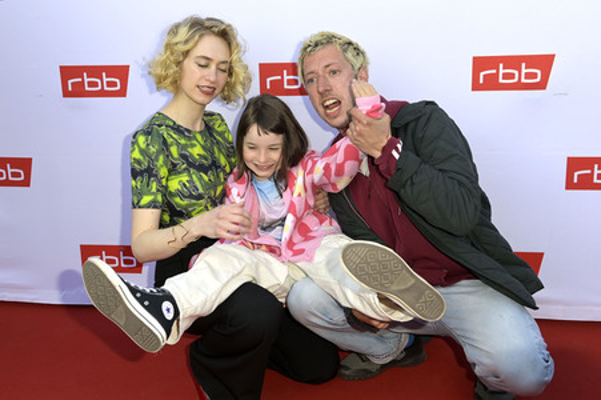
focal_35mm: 38
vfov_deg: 35.0
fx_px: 634
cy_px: 200
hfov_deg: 50.7
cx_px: 300
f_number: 5.6
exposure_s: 1/250
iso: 640
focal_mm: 38
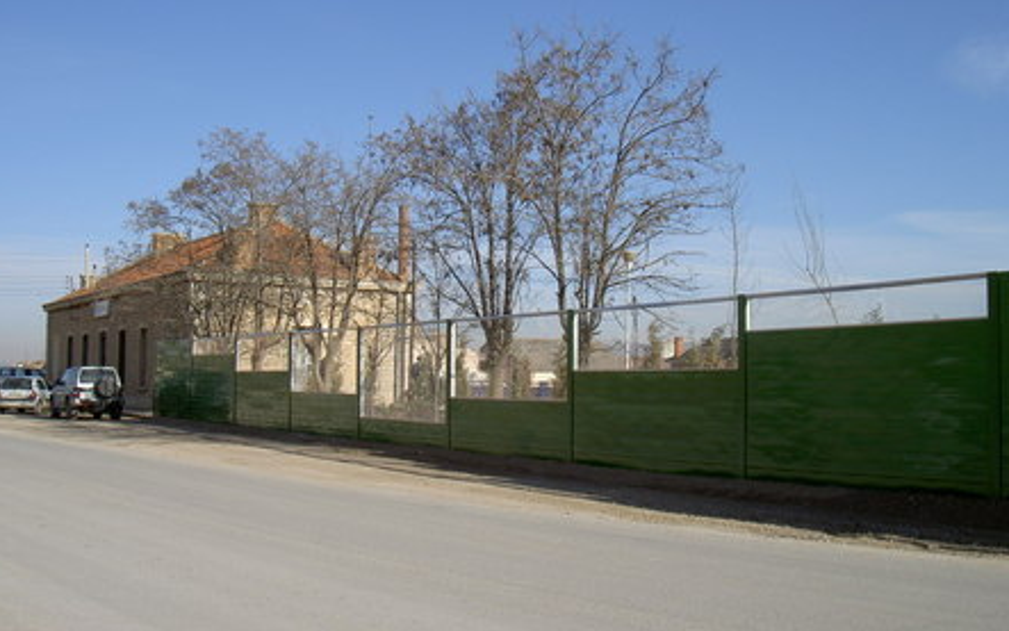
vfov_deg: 30.5
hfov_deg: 47.2
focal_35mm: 42
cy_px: 271
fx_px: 1155
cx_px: 506
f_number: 4.7
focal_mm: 8
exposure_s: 1/500
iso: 50
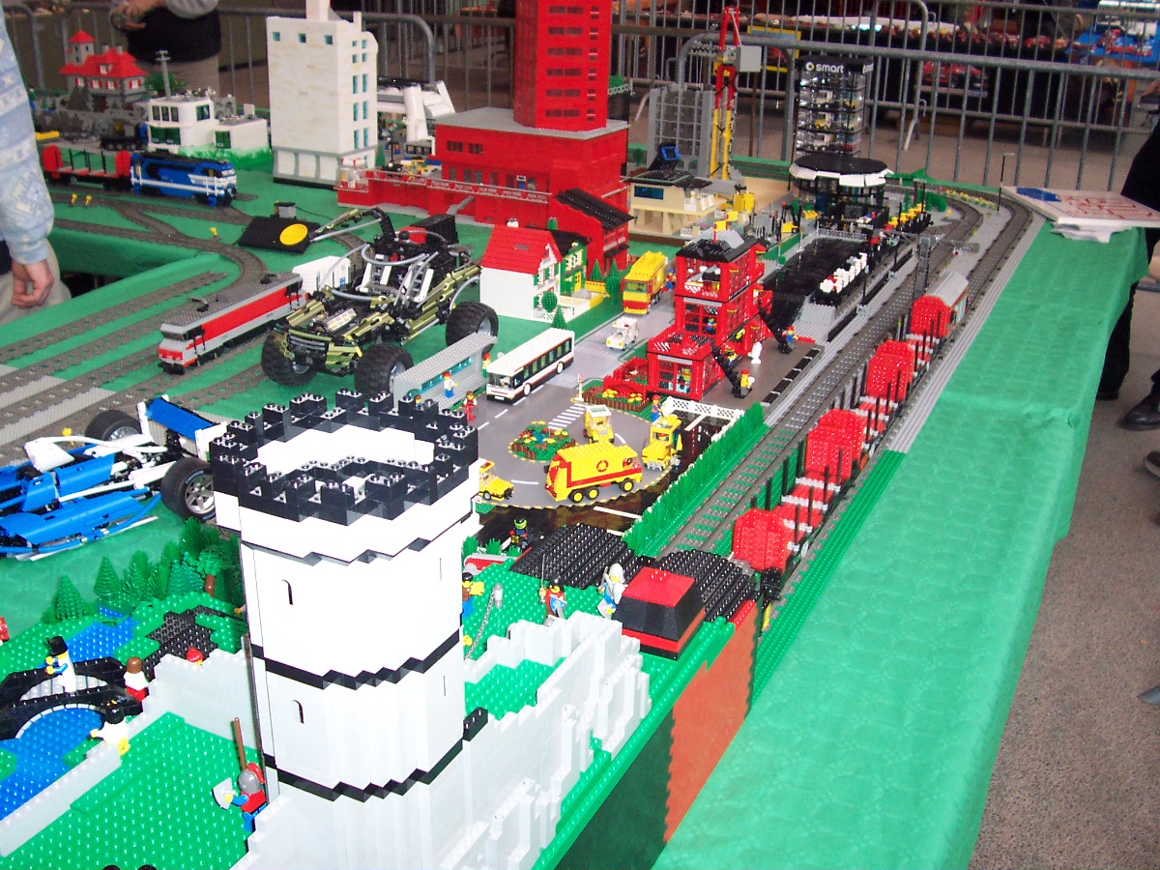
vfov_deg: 38.7
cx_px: 580
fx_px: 1240
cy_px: 435
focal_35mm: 37
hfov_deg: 50.1
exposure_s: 1/60
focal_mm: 5.6
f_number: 2.8
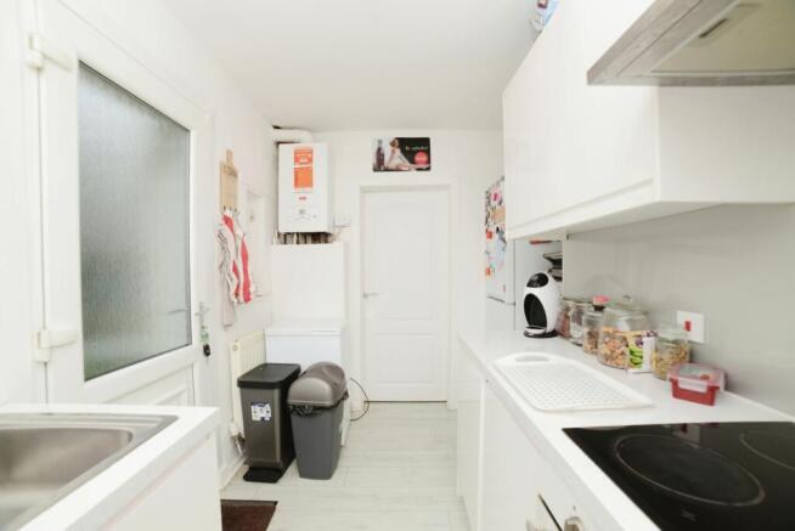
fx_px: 309
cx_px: 398
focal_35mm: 14
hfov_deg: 104.2
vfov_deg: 81.3
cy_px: 266
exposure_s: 1/125
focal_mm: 14
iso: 400
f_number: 8
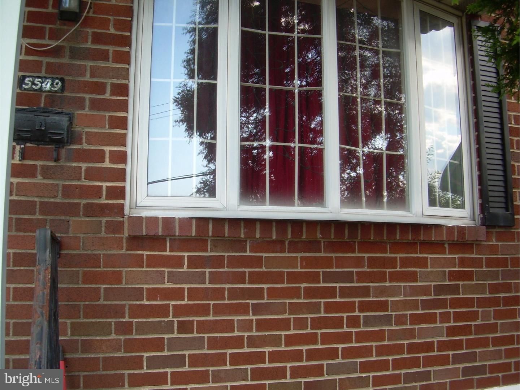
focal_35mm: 38
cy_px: 195
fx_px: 571
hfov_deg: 49.0
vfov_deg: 37.7
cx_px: 260
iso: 50
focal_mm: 6.3
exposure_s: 1/149
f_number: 2.8
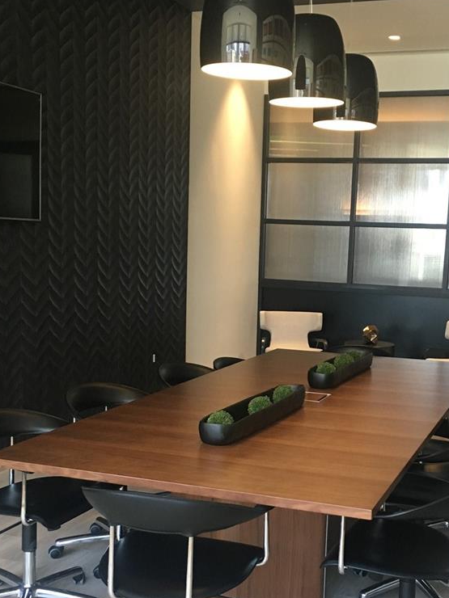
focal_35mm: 47
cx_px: 263
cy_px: 362
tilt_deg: -8.5
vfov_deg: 40.2
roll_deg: -3.2
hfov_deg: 30.8
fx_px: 813
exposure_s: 1/30
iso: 125
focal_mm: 4.15
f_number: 2.2
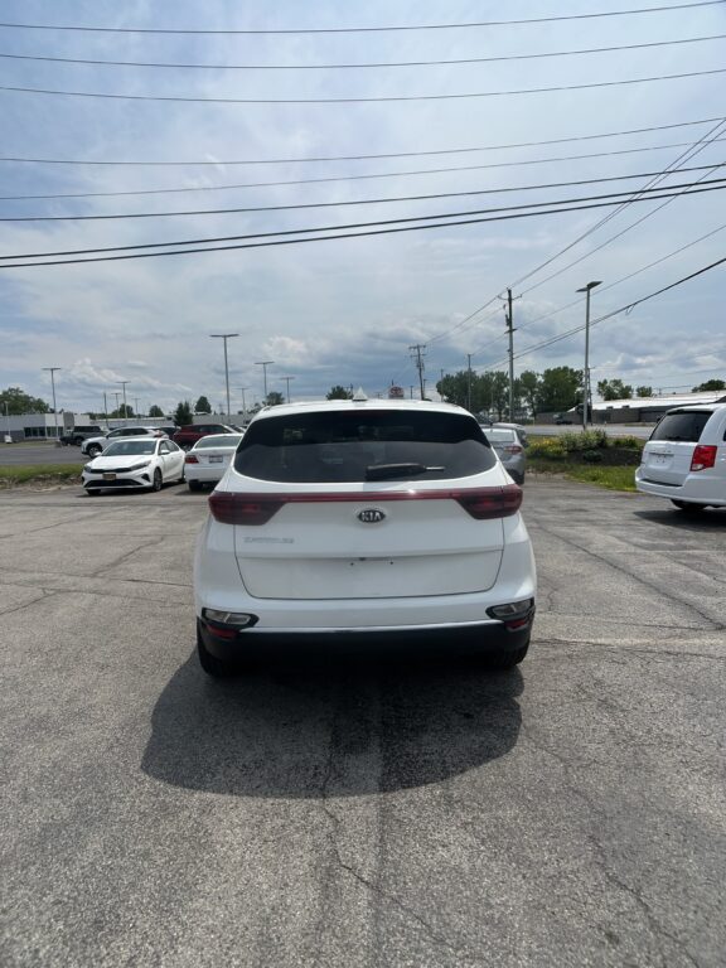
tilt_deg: -3.3
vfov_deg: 67.3
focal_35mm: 26
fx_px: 727
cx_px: 363
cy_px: 484
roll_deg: -1.5
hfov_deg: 53.1
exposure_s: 1/9434
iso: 50
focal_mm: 5.7
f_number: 1.5
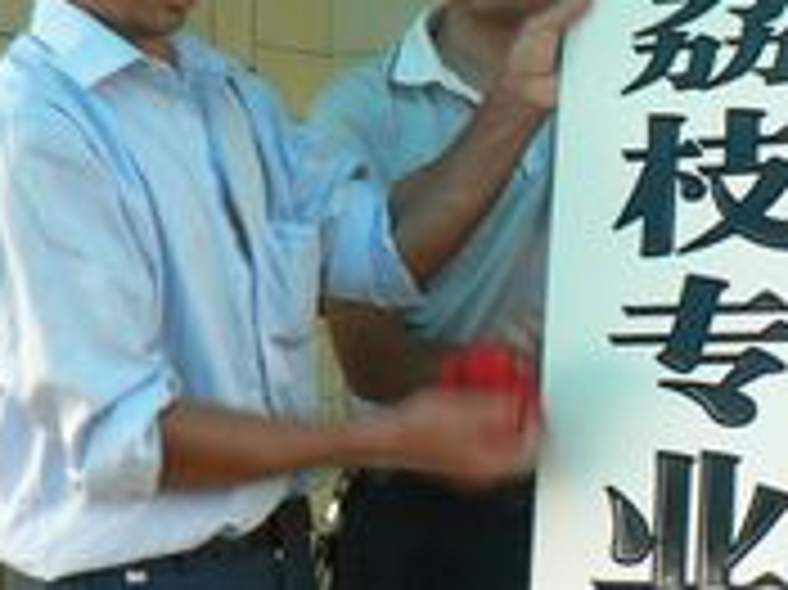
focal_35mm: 103
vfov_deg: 14.3
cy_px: 304
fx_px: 2343
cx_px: 991
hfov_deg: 18.0
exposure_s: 1/20
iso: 200
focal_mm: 6
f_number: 2.8
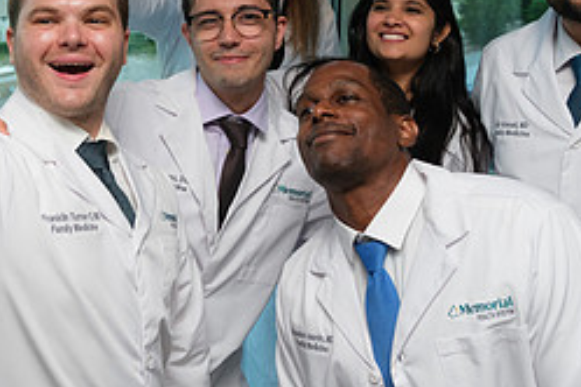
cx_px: 170
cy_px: 120
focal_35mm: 56
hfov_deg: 35.1
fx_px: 904
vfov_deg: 24.0
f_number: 2.8
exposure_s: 1/250
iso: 640
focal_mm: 16
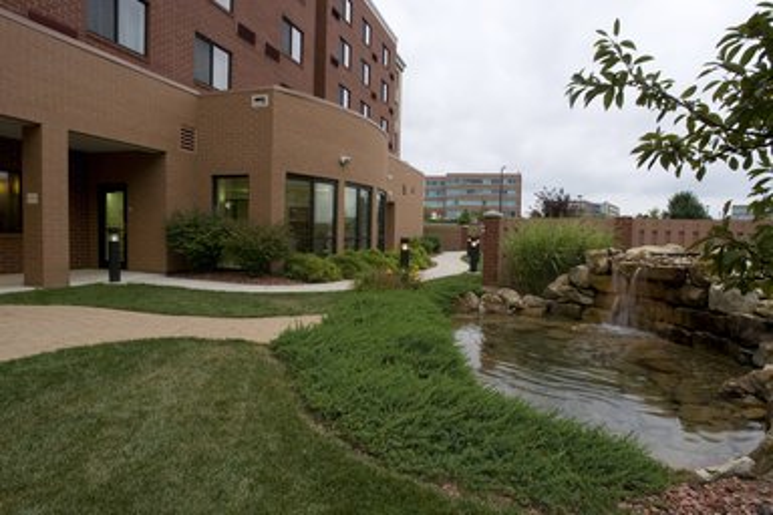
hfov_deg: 81.2
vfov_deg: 59.5
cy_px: 258
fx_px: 451
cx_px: 386
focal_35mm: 21
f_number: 11
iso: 200
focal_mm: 14
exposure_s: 1/8
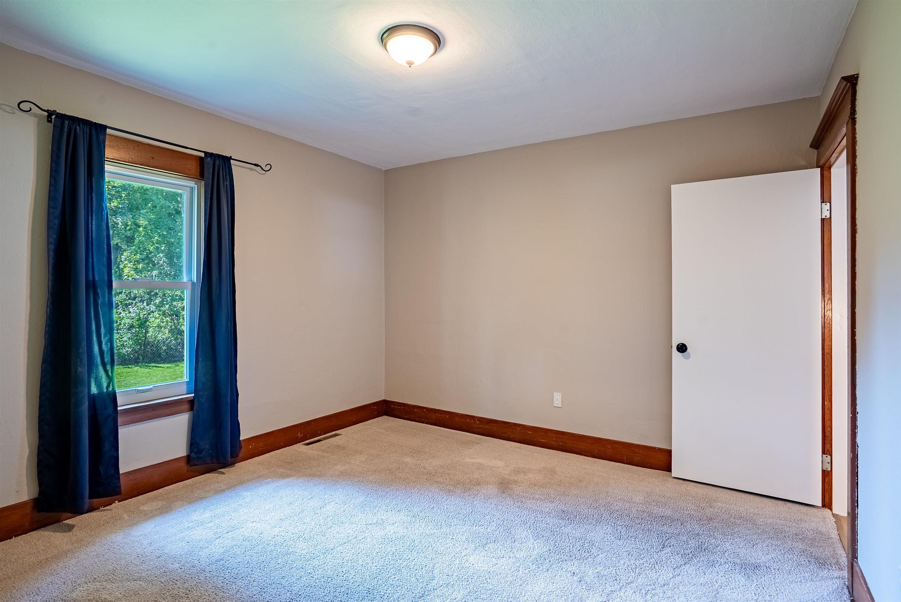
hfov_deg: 93.2
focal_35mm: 17
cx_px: 450
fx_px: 426
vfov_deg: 70.5
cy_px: 301
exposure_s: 1/100
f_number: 8
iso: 400
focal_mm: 17
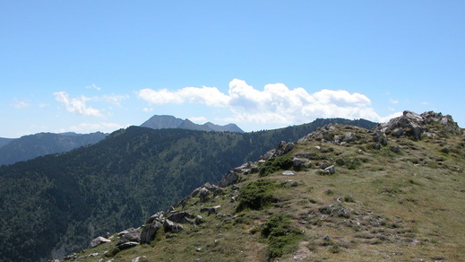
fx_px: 580
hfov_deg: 43.7
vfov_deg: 25.3
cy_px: 179
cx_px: 212
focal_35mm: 47
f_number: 6.3
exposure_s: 1/381
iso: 100
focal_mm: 8.9
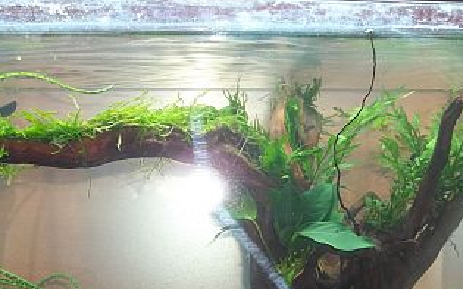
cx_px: 210
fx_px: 896
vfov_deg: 17.5
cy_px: 342
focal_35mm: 71
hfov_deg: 29.0
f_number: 3.3
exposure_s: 1/30
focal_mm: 5.9
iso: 64
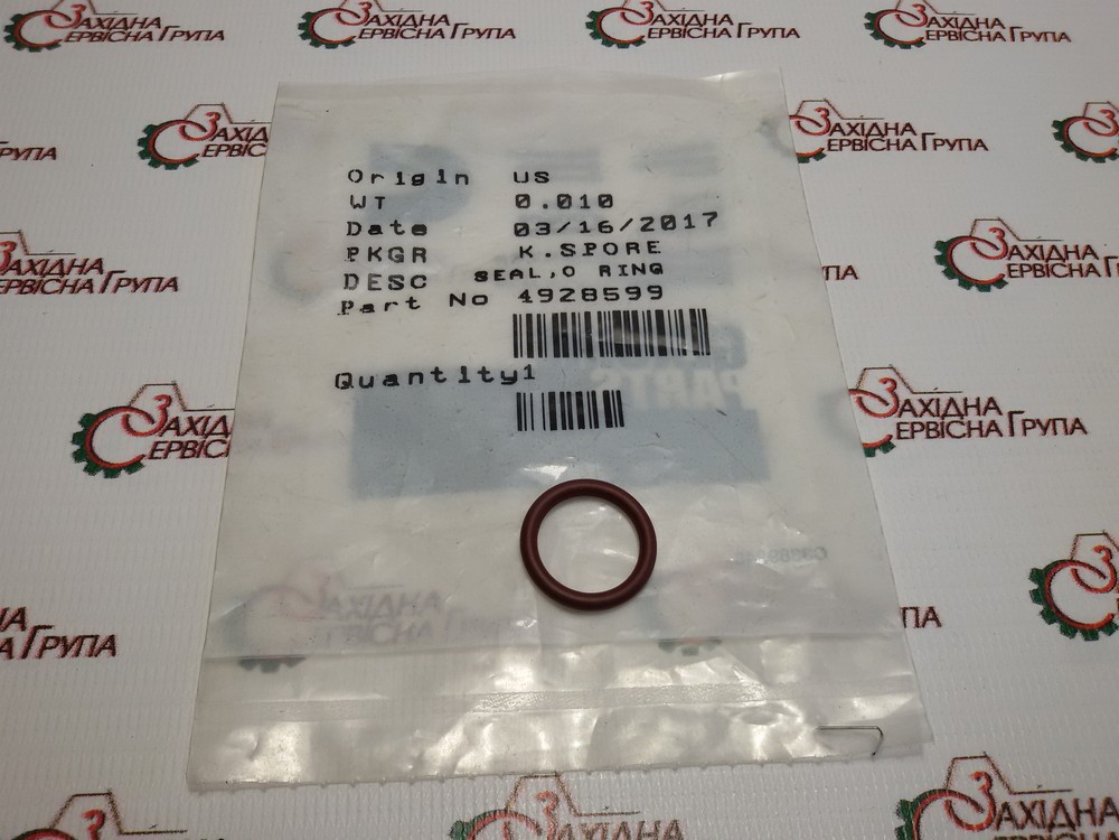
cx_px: 560
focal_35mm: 31
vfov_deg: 45.4
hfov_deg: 58.4
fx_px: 1002
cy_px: 420
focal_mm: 2.93
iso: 40
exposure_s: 1/100
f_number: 2.4
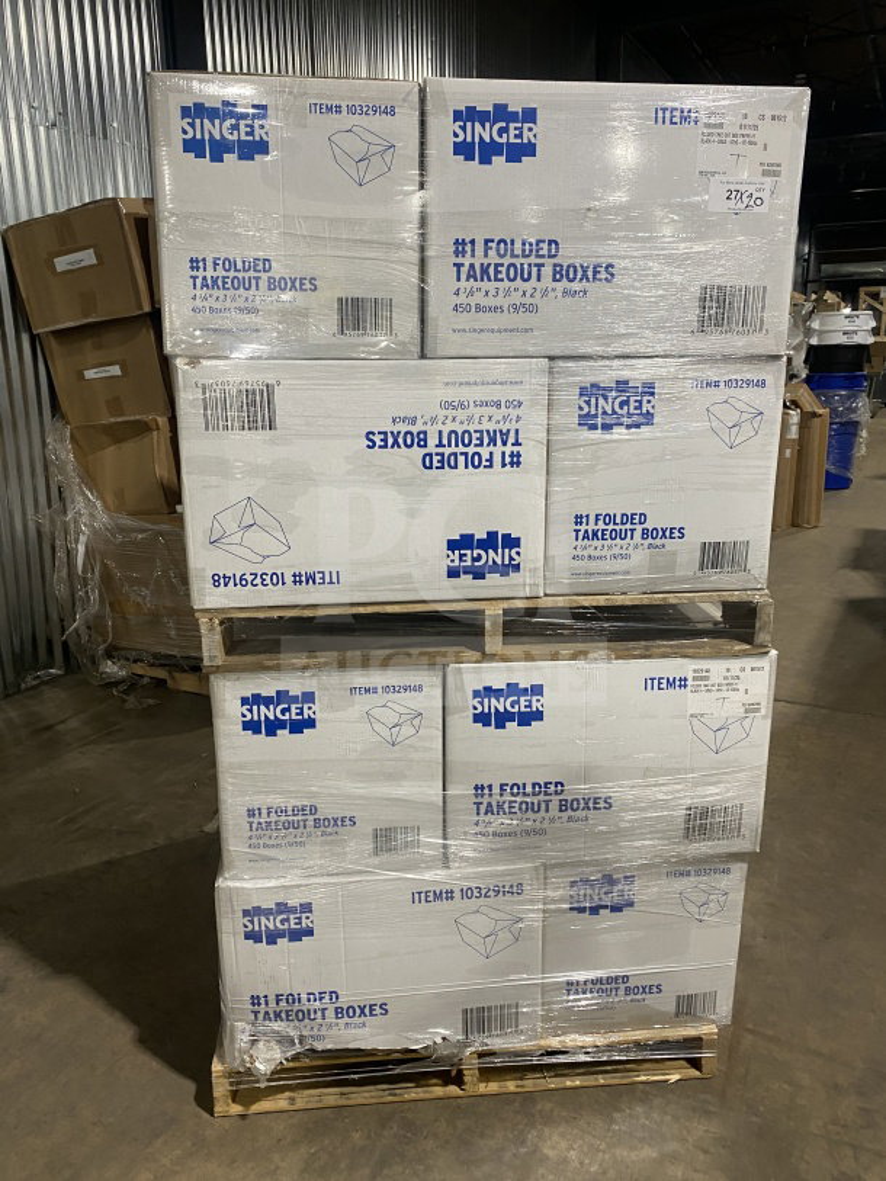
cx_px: 443
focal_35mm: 26
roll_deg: +0.3
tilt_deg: -11.2
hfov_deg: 53.1
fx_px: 887
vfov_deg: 67.3
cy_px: 590
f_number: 1.8
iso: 160
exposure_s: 1/60
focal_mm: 4.25
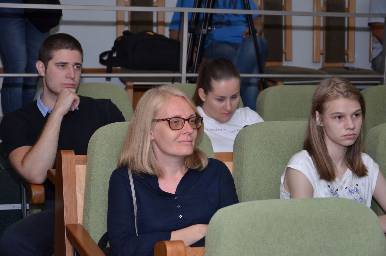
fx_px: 995
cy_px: 128
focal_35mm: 93
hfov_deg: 22.0
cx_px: 193
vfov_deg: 14.6
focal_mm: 62
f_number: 5.3
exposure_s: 1/250
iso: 500
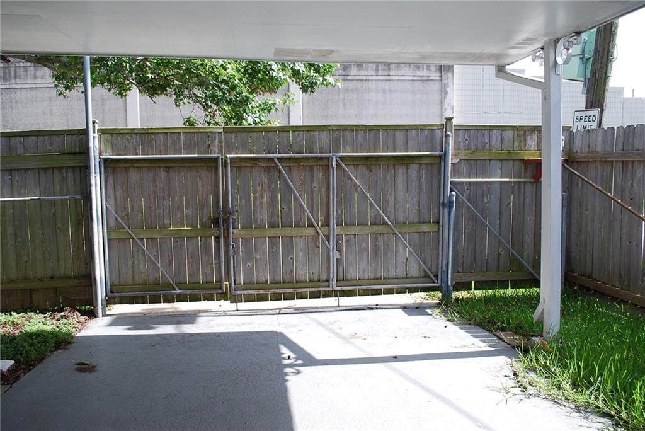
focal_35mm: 30
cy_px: 216
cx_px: 322
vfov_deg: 43.7
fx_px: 538
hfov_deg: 61.9
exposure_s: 1/125
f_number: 5.6
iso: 100
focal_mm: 20
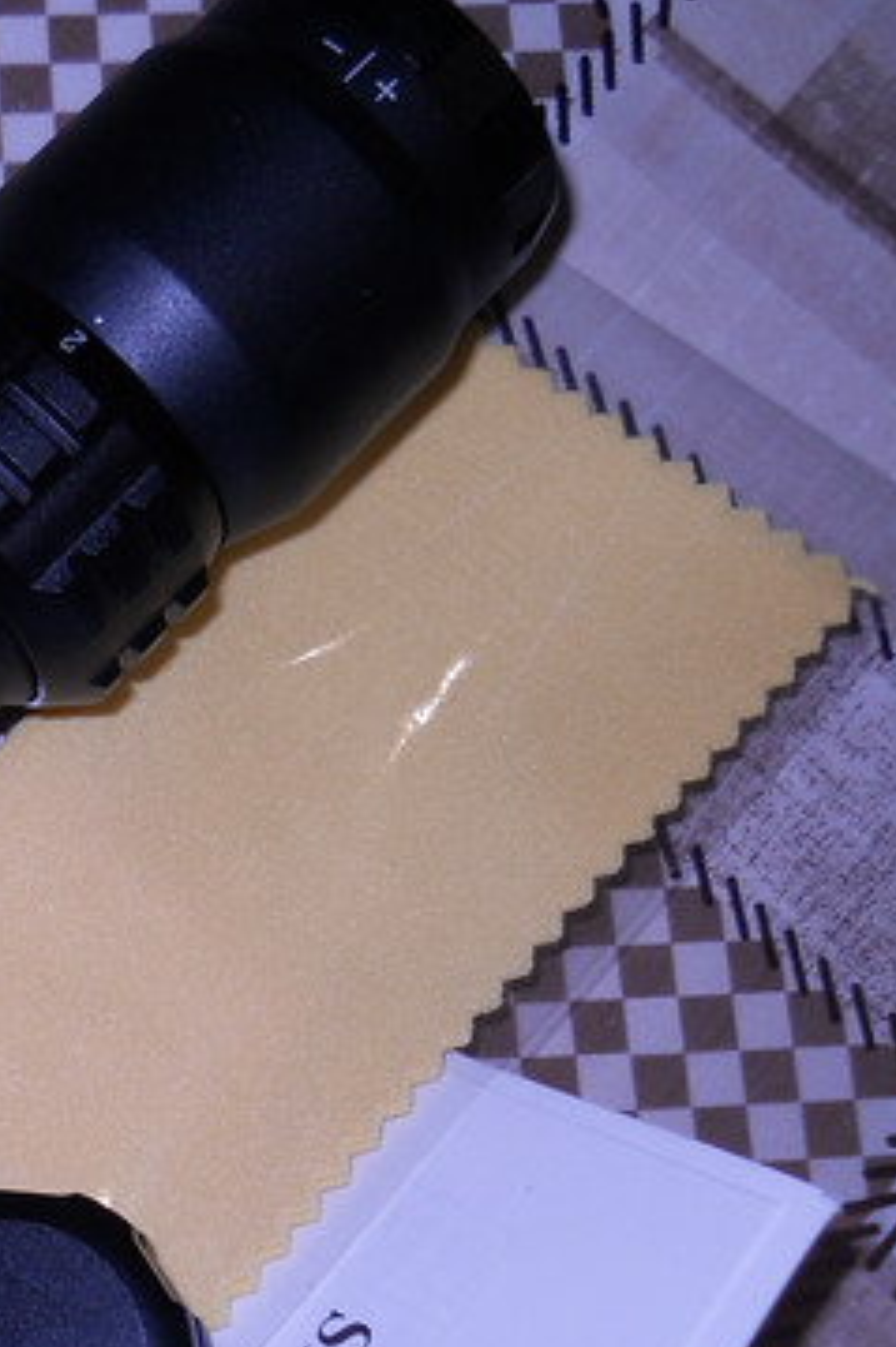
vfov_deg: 26.5
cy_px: 885
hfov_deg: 16.9
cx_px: -274
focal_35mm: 76
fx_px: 2840
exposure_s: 1/30
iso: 80
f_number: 5.5
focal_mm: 6.72
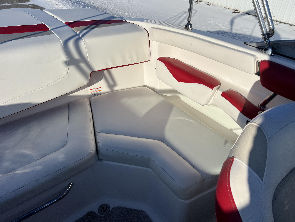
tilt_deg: -35.1
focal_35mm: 26
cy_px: 111
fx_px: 222
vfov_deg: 53.1
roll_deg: -2.6
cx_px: 148
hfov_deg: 67.3
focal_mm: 5.7
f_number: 1.5
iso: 50
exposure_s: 1/10309
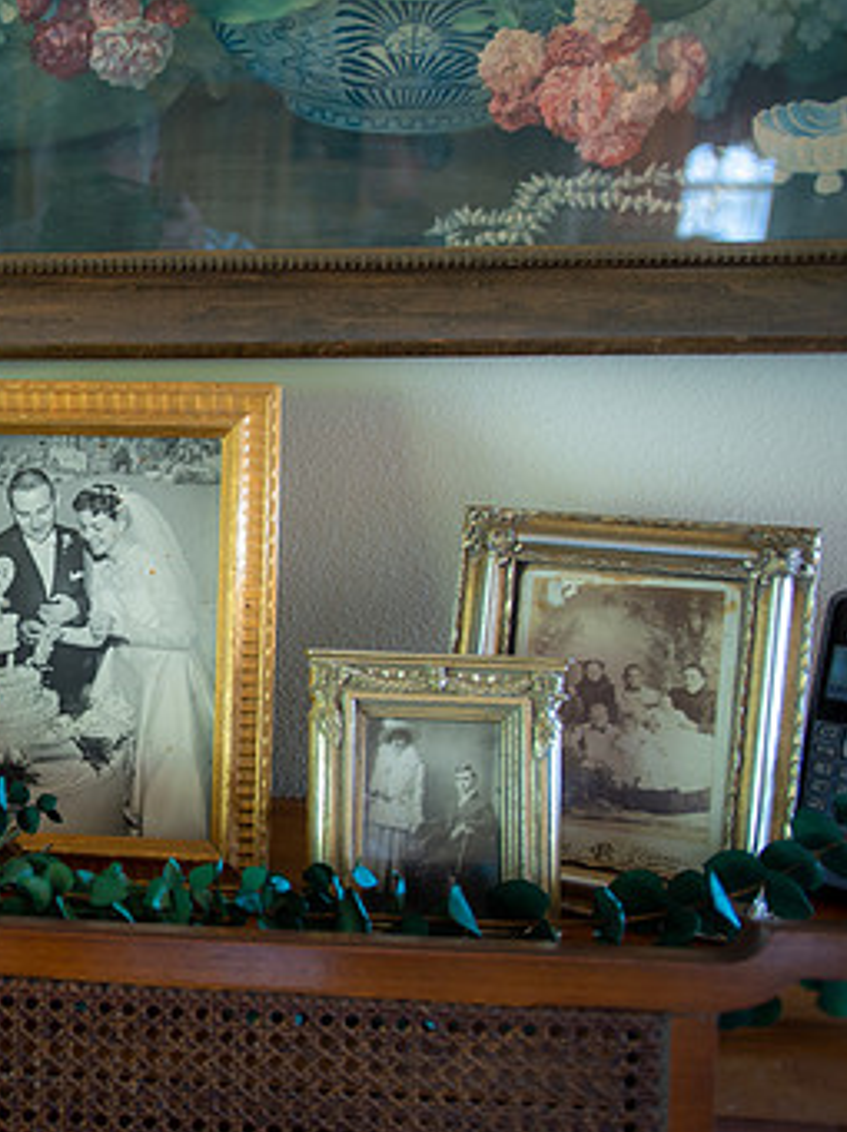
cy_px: 578
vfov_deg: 51.4
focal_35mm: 36
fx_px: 1177
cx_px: -43
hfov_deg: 35.0
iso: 500
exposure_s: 1/13
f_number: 2.8
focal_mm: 22
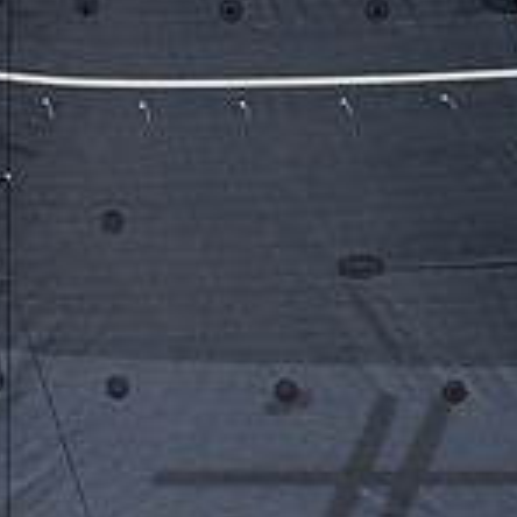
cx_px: -49
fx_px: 8719
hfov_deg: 3.4
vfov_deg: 3.4
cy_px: 561
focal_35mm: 516
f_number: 7.1
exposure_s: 1/1600
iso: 800
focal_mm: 150
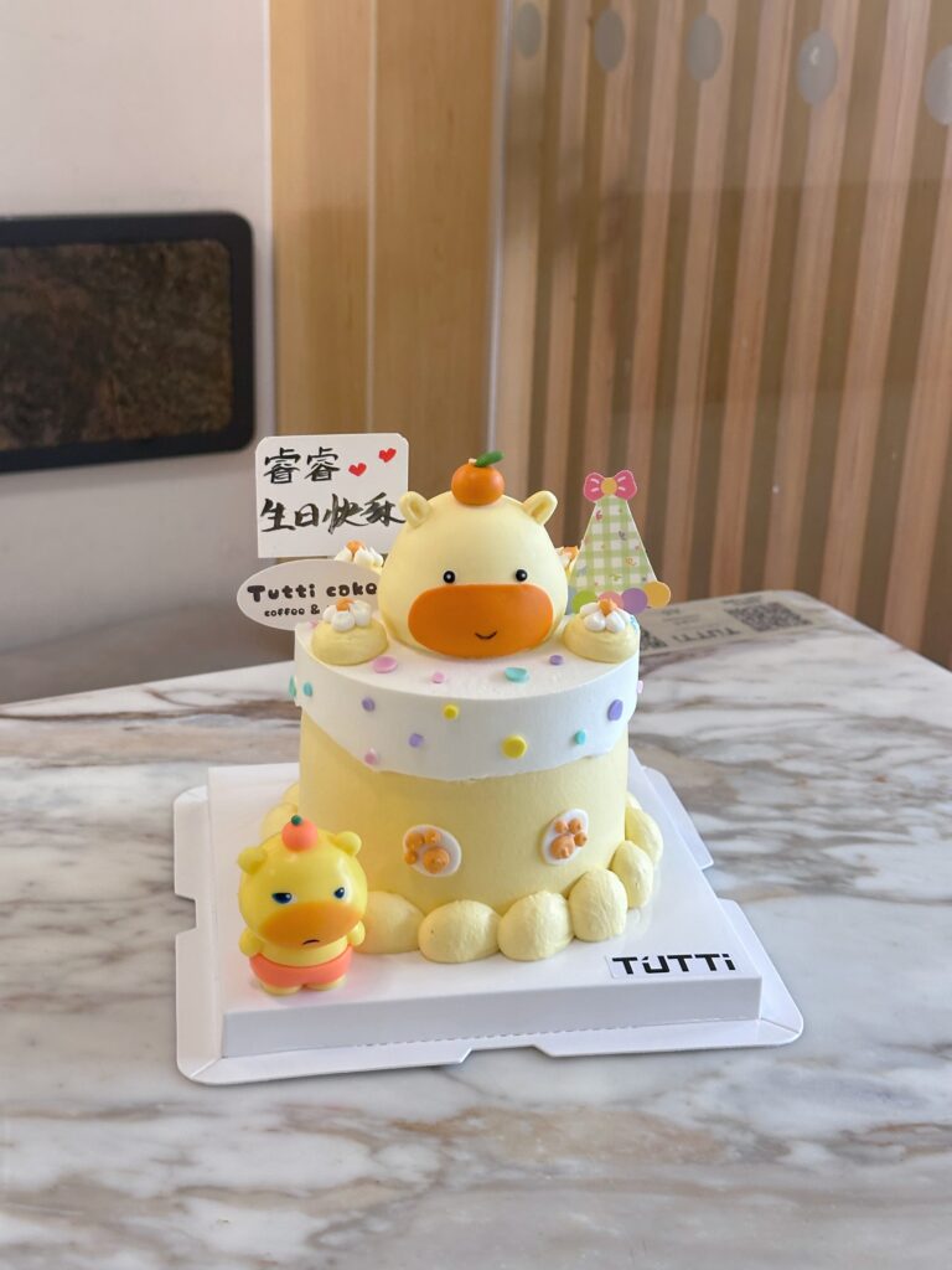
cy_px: 635
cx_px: 476
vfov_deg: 39.7
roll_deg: -2.1
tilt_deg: -20.6
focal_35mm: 48
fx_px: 1760
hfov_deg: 30.3
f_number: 1.78
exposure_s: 1/50
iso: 125
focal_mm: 6.86
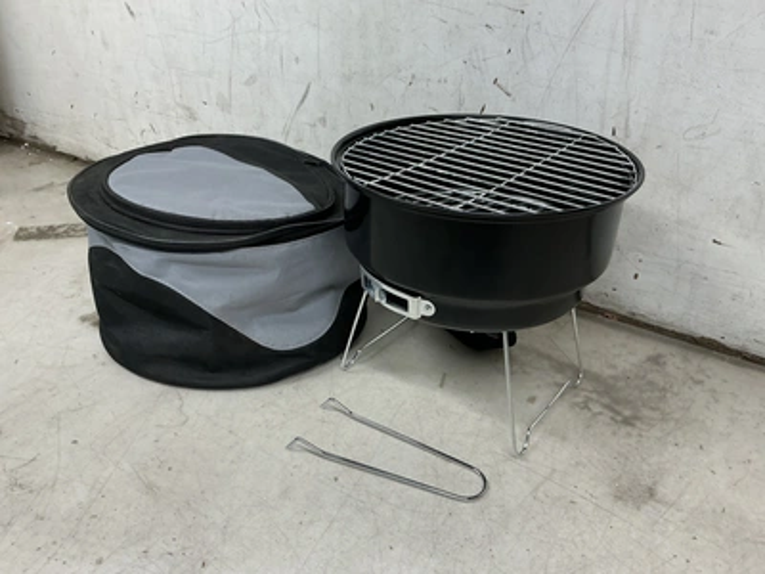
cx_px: 382
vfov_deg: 49.7
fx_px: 619
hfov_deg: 63.4
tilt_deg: -27.7
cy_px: 287
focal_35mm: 28
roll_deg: -3.3
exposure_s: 1/120
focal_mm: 3
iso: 50
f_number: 1.8
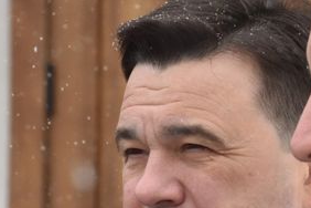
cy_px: 132
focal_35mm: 384
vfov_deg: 3.6
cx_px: 318
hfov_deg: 5.4
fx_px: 3317
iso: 3200
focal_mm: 155
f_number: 14
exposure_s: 1/800
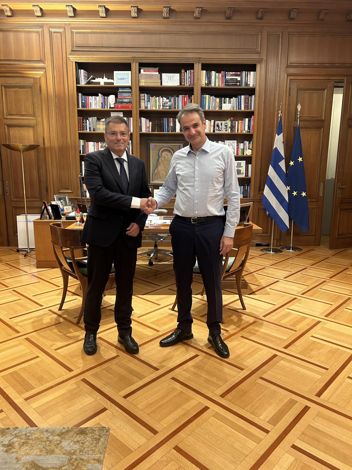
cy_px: 235
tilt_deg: -10.5
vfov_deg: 67.3
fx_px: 353
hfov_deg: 53.1
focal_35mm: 26
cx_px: 176
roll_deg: -0.4
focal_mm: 5.7
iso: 200
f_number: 1.5
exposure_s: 1/50
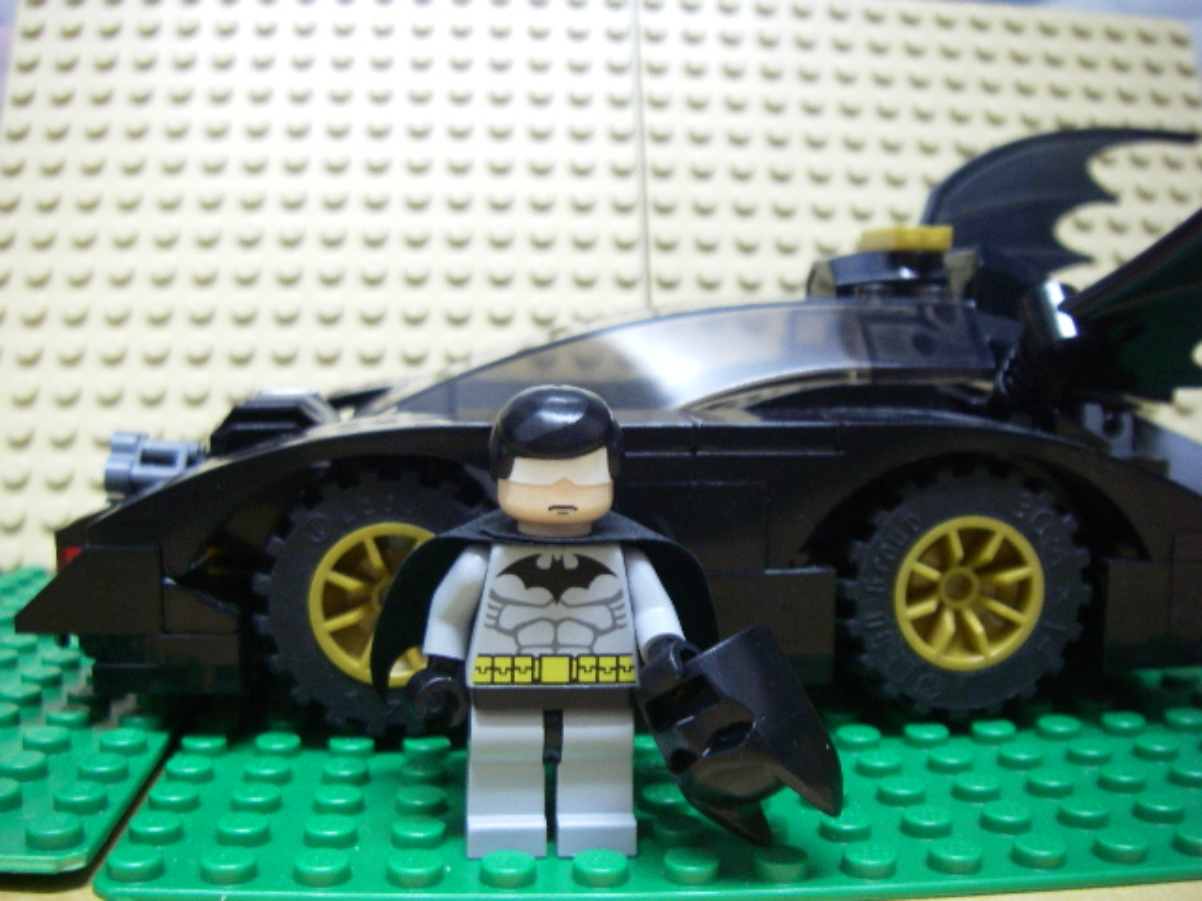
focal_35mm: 38
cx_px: 601
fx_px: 1320
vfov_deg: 37.7
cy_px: 450
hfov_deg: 49.0
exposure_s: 1/4
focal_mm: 6.3
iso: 250
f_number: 3.3
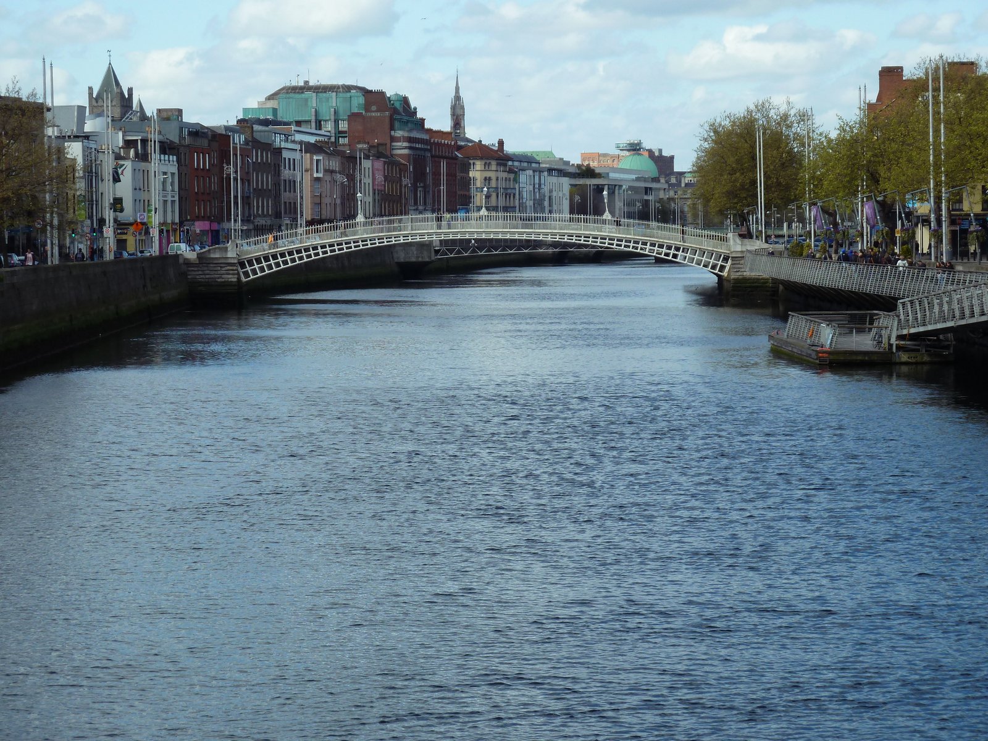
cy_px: 370
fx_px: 2968
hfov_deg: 18.9
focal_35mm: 104
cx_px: 494
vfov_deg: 14.2
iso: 100
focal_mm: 17
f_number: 4.3
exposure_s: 1/400
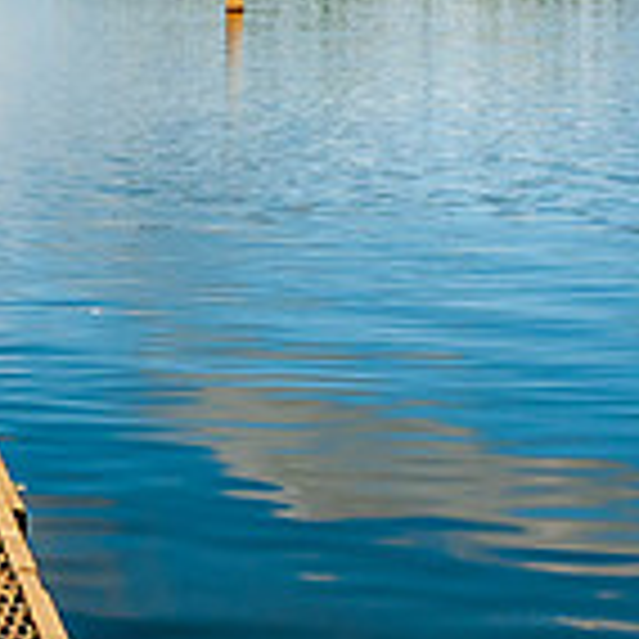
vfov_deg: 18.2
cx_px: -392
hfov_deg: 16.4
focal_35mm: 94
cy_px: 76
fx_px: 1963
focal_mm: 18
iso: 100
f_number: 11
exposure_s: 1/100
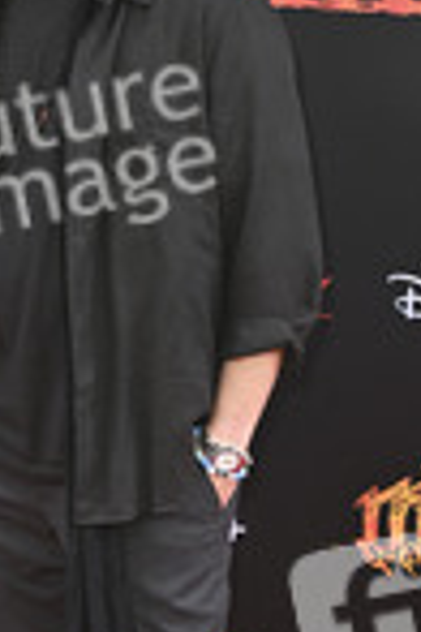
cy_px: 383
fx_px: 1666
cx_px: 120
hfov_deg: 14.4
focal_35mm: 95
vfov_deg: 21.4
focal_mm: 35
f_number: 6.3
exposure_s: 1/320
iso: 1000
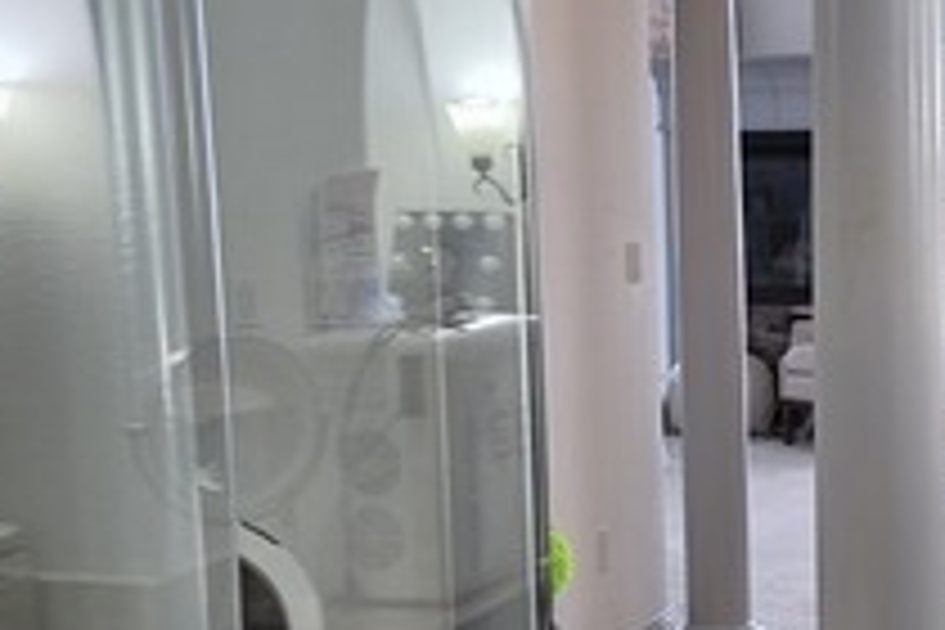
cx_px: 785
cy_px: 432
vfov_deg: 17.9
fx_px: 1995
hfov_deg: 26.1
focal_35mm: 76
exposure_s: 1/120
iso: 50
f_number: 1.4
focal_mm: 6.5
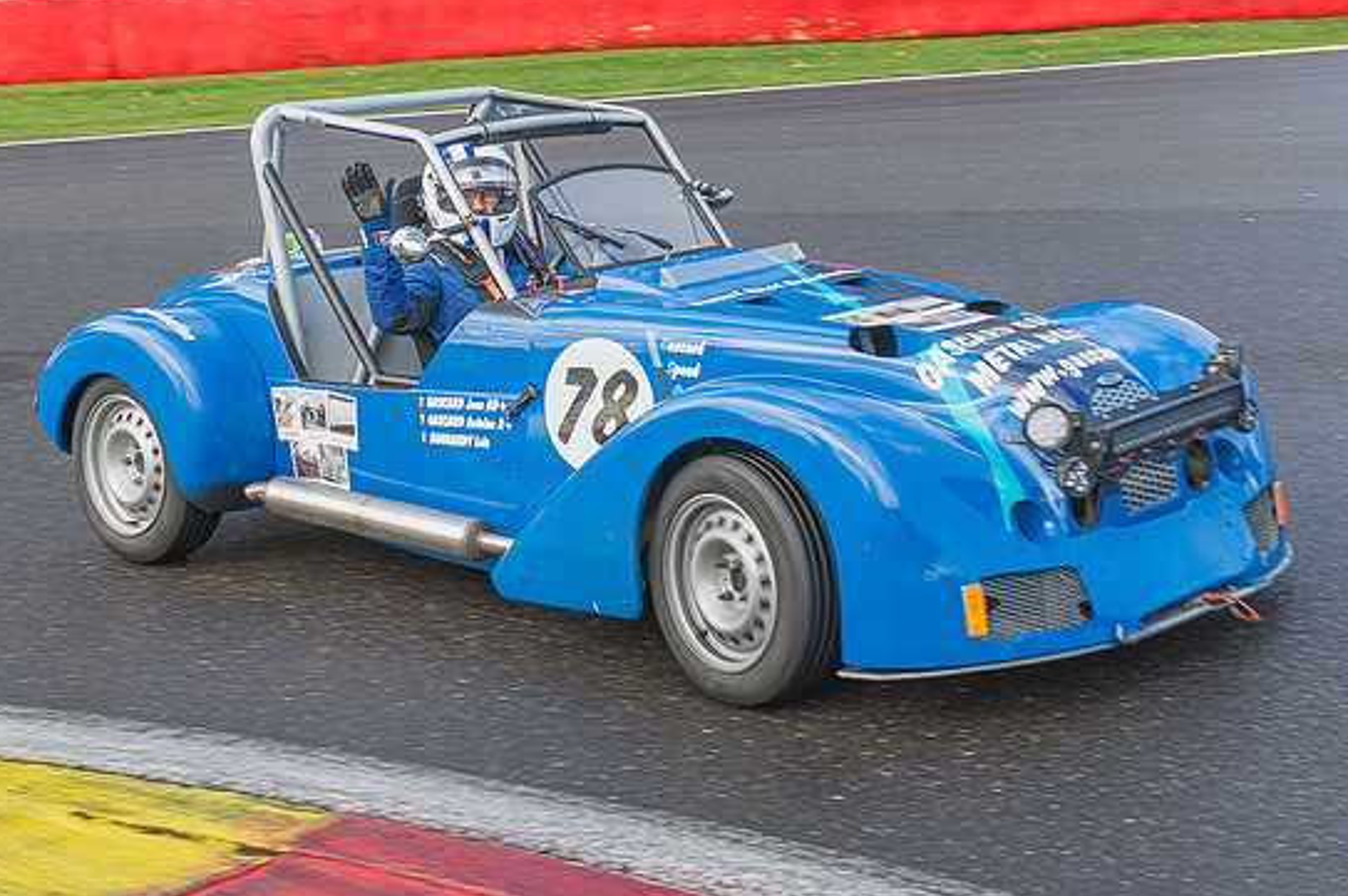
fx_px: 2432
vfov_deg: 20.9
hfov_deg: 30.6
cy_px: 420
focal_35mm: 65
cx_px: 957
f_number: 5.6
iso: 280
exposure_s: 1/250
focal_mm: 45
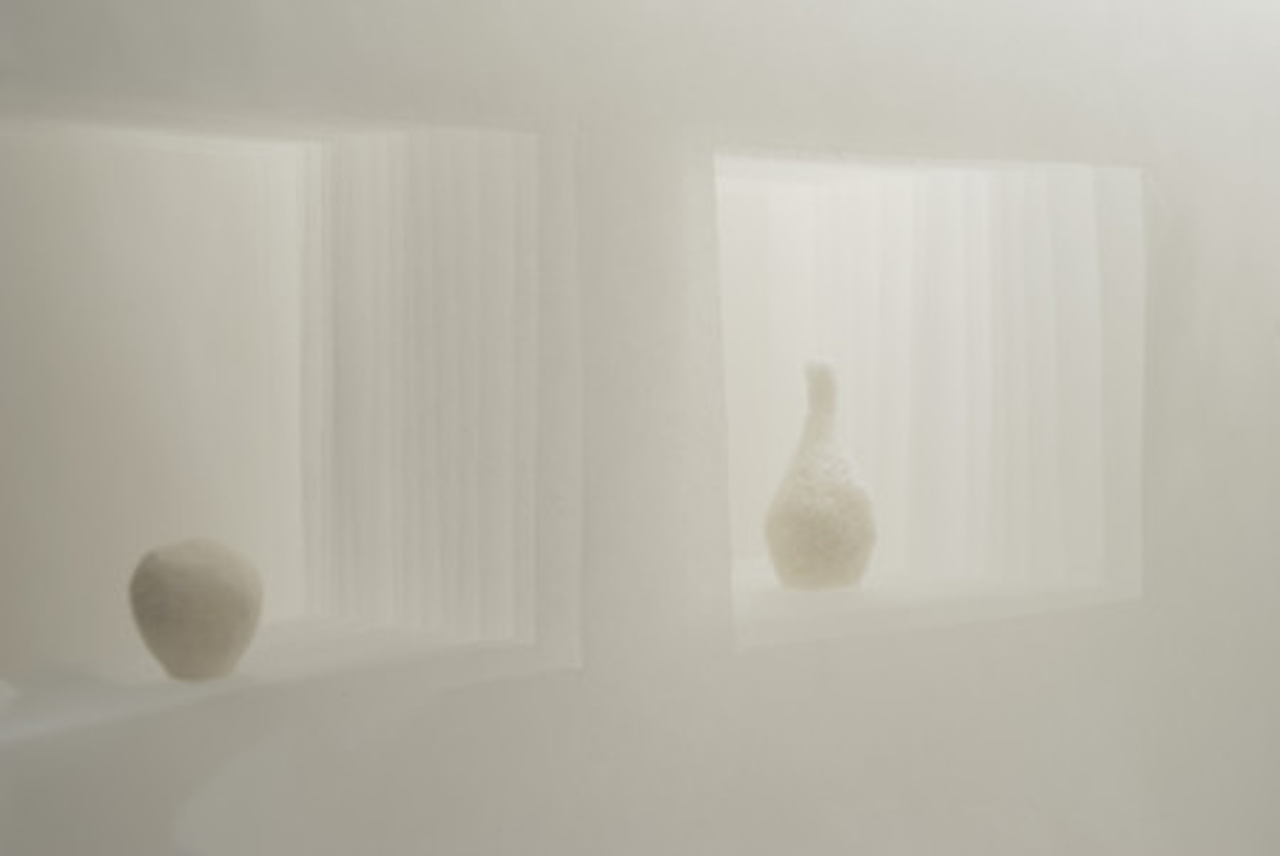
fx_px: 2349
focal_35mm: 66
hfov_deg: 30.5
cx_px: 640
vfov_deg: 20.7
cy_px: 428
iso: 100
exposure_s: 1/40
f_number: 8
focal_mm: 44
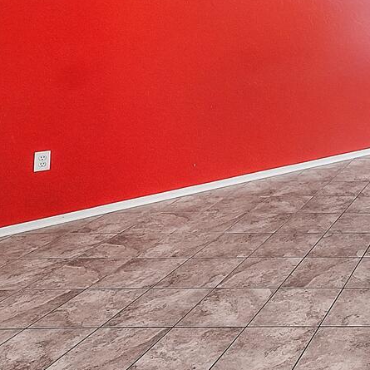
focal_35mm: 43
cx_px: 516
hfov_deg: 29.1
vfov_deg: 35.7
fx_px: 520
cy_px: 7
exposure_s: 1/30
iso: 1600
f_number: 8
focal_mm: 10
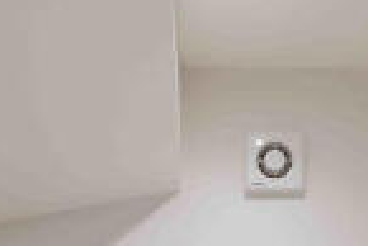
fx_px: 880
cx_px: 250
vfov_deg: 13.3
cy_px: 524
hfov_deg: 23.5
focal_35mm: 86
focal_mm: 19
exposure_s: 1/2.5
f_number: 9
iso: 80
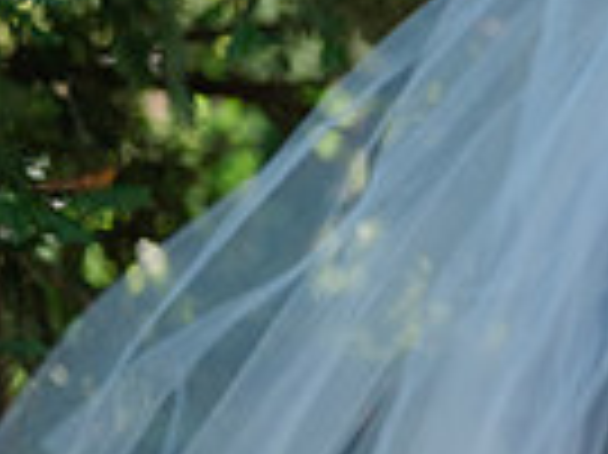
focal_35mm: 207
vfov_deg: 7.2
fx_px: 3633
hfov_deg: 8.9
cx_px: 1266
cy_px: 294
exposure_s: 1/800
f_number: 1.8
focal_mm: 50
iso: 100
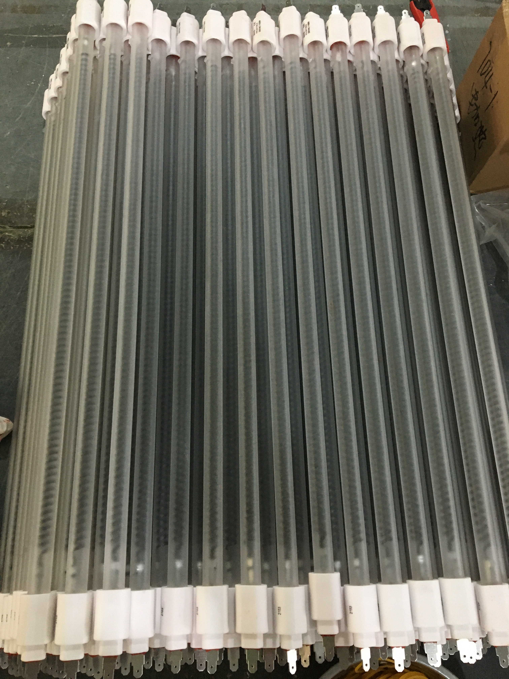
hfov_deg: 48.2
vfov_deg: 61.7
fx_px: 569
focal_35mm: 29
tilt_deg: -72.0
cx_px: 254
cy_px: 340
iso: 200
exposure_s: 1/33
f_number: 2.2
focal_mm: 4.15
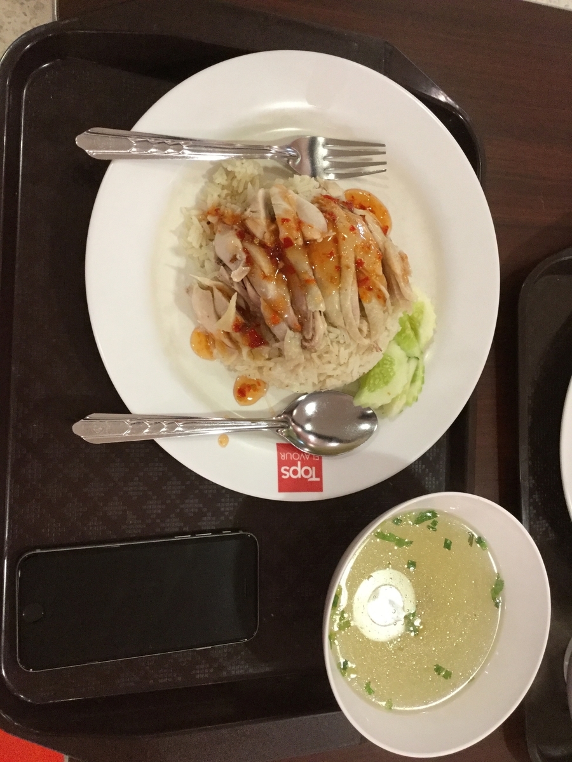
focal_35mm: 31
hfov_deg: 45.4
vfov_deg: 58.4
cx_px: 286
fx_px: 683
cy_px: 381
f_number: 2.4
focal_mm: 3.3
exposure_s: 1/30
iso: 160
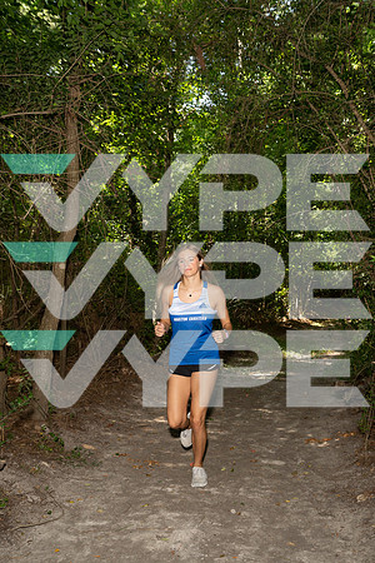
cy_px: 282
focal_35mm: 41
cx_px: 188
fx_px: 641
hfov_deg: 32.6
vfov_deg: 47.4
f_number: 8
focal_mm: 41
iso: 800
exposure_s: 1/250
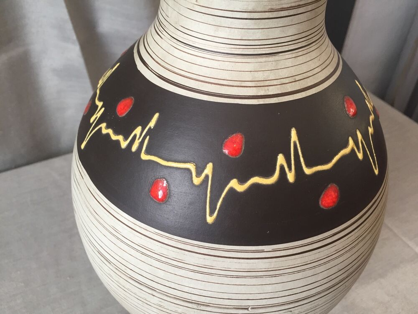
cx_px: 209
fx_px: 350
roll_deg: -1.3
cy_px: 157
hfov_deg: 61.7
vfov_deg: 48.2
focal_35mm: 29
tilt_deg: -38.5
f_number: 2.2
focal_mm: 4.15
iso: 64
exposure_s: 1/33
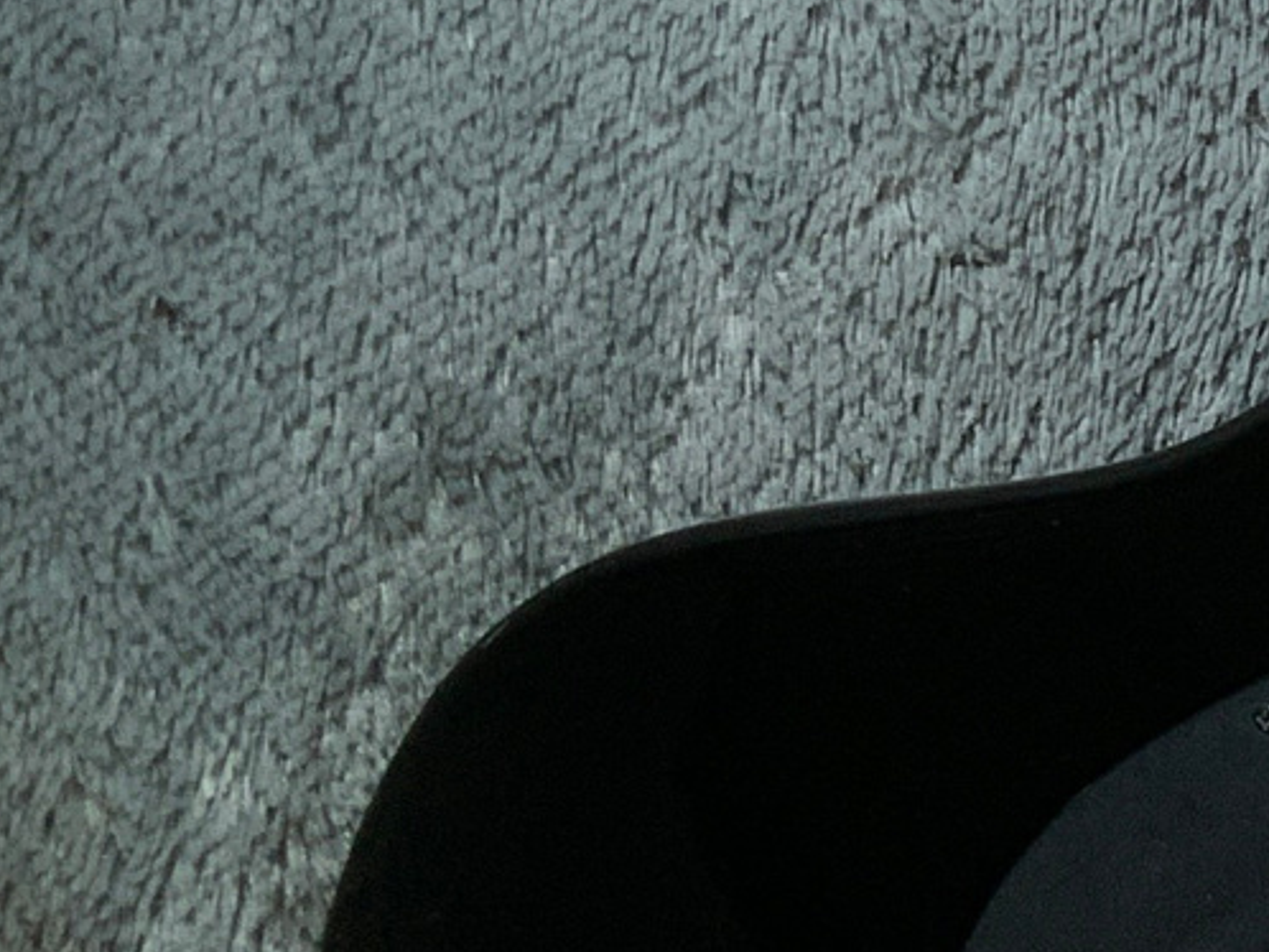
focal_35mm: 149
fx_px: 5465
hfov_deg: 11.4
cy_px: 122
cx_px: 2828
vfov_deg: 9.9
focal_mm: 3
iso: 25
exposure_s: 1/104
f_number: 1.8
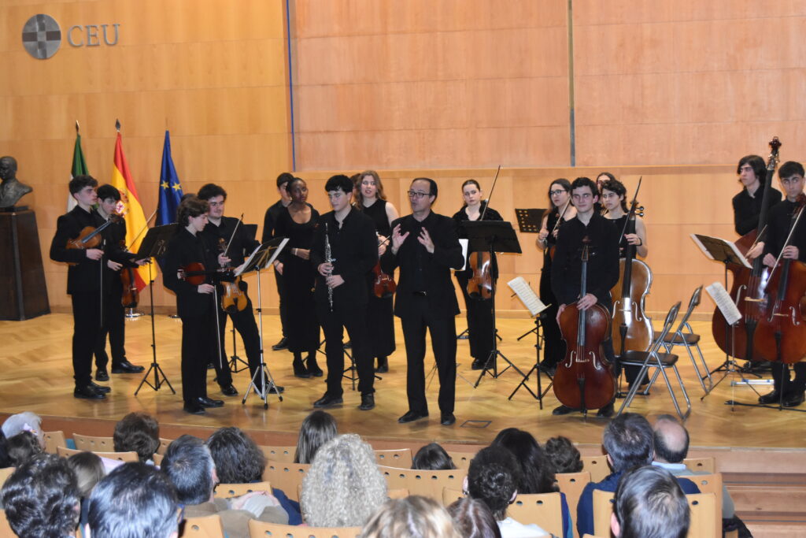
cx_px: 403
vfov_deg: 21.6
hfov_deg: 31.9
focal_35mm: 63
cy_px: 269
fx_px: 1411
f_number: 5
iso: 2800
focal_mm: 42
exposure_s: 1/60
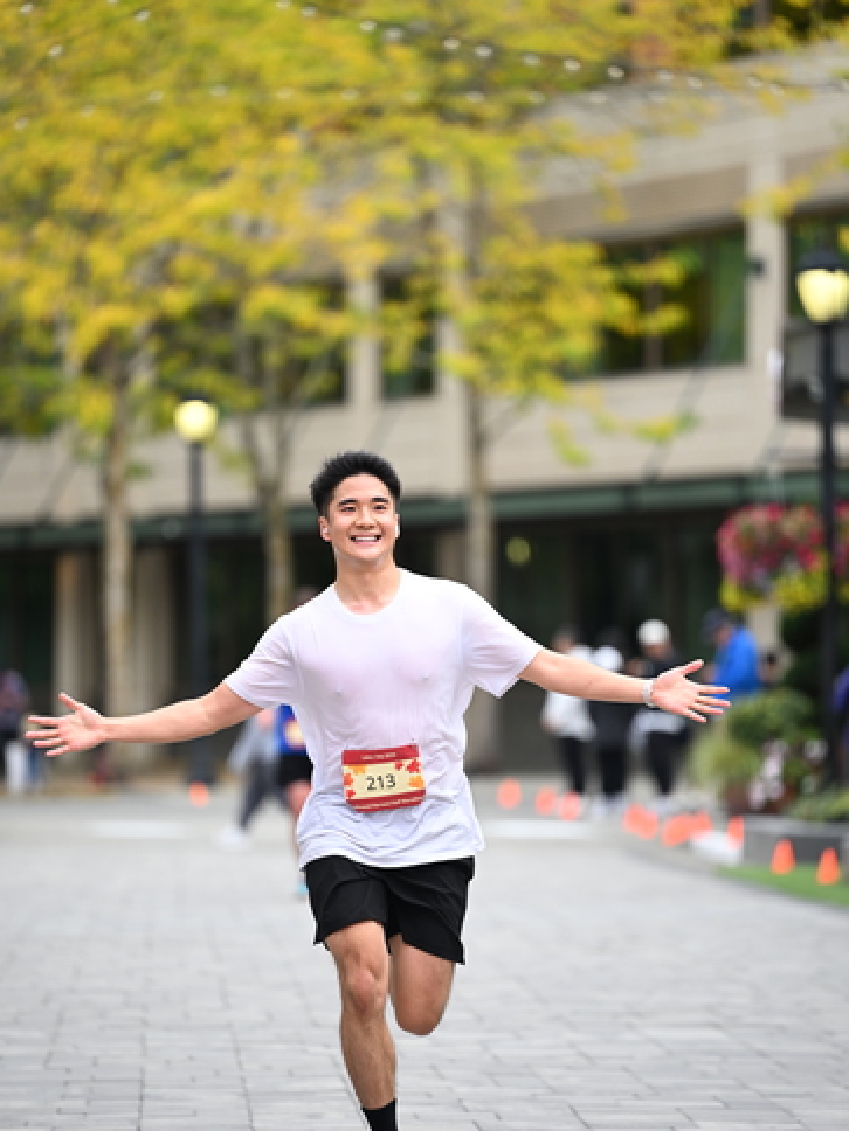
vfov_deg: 9.8
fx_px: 6606
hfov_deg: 7.4
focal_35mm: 202
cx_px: 424
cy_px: 622
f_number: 2.8
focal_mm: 185
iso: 640
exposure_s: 1/2000
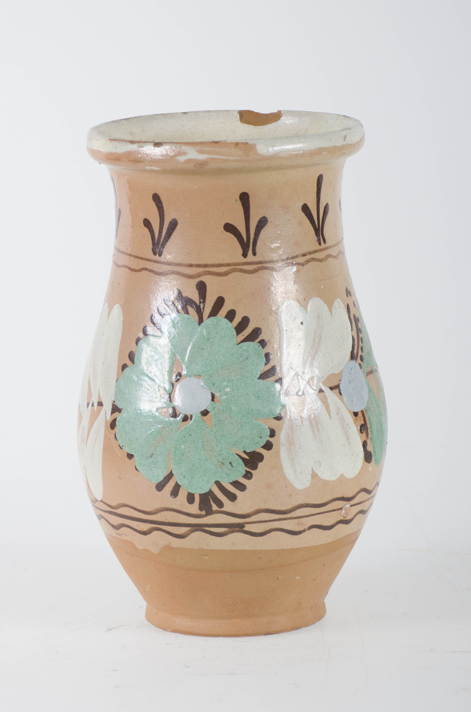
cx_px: 236
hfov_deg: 12.1
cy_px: 356
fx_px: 2218
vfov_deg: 18.2
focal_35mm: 112
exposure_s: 1/200
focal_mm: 75
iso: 160
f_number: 6.3
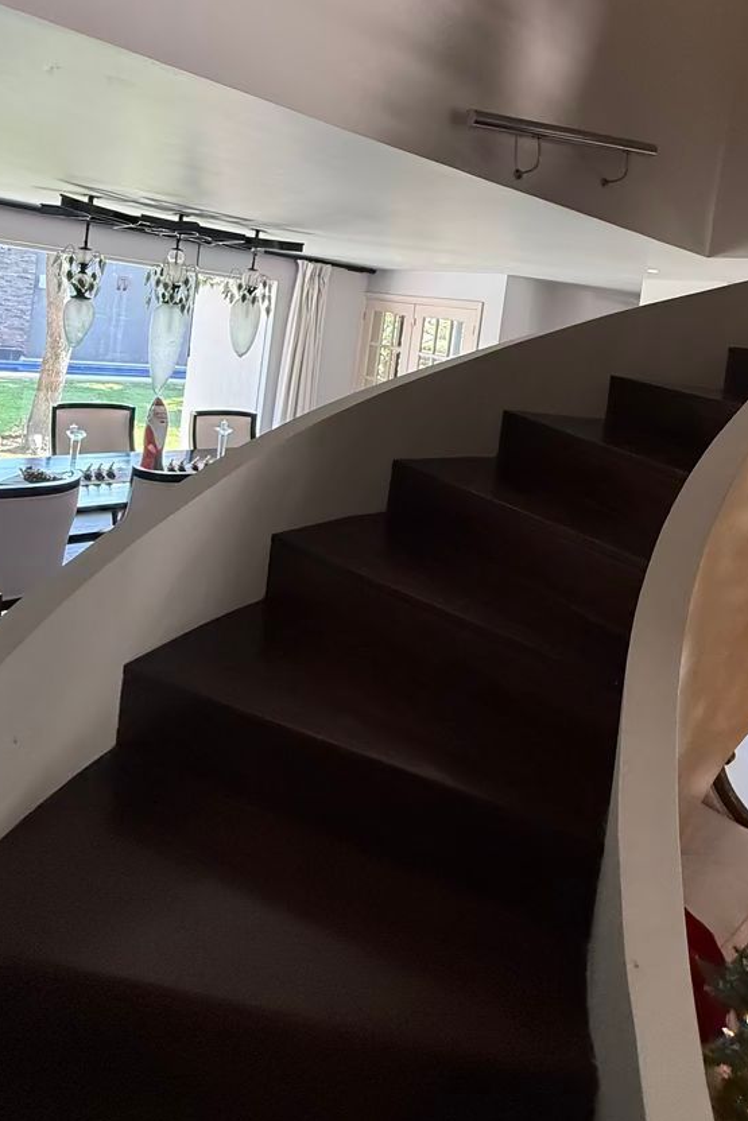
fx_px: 654
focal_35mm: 21
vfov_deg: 77.9
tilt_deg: -1.5
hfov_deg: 59.2
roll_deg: -9.0
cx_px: 437
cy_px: 350
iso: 400
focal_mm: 2.22
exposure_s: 1/120
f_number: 2.2
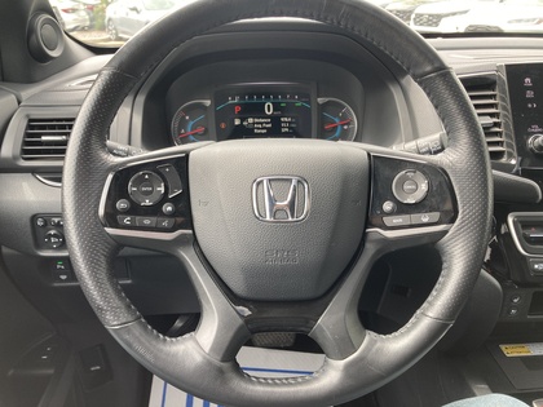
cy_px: 204
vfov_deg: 49.7
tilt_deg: -25.5
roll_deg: -1.3
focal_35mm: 28
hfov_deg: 63.4
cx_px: 272
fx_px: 439
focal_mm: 3.99
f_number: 1.8
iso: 50
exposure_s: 1/121
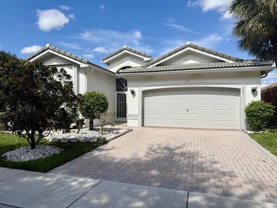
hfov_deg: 71.6
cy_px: 104
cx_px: 138
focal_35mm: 24
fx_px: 192
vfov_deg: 56.8
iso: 80
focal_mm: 6.76
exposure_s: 1/6711
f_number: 1.78
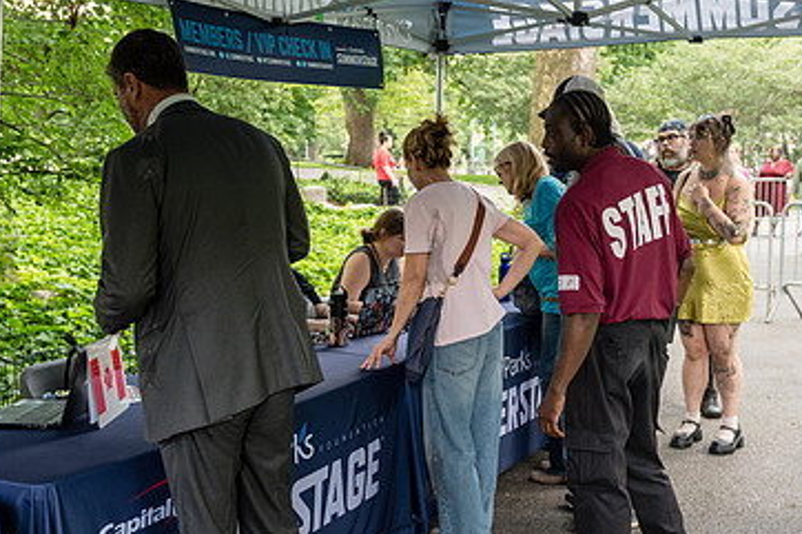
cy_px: 247
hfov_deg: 38.2
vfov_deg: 26.0
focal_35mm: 52
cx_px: 434
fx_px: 1158
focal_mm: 31
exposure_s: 1/250
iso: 2000
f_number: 3.2
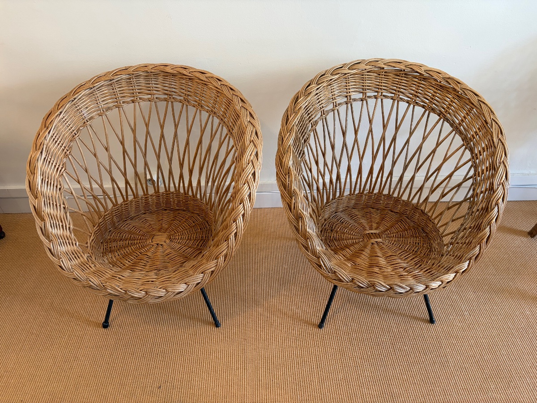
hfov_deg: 67.3
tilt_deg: -40.2
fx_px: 403
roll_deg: -0.8
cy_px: 202
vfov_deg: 53.1
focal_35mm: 26
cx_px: 268
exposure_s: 1/50
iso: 125
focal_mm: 5.96
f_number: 1.6
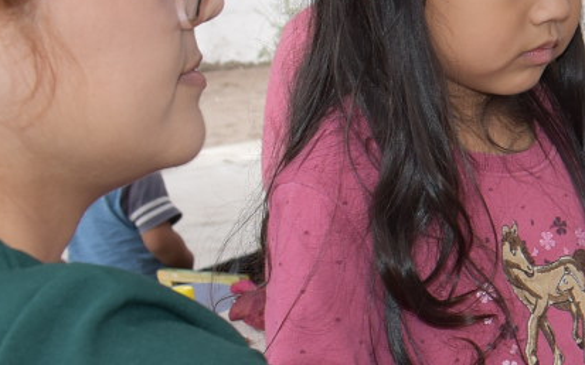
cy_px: 201
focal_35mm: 108
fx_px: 1722
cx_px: 962
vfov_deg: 12.1
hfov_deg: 16.8
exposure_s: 1/125
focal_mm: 18
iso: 320
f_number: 5.6
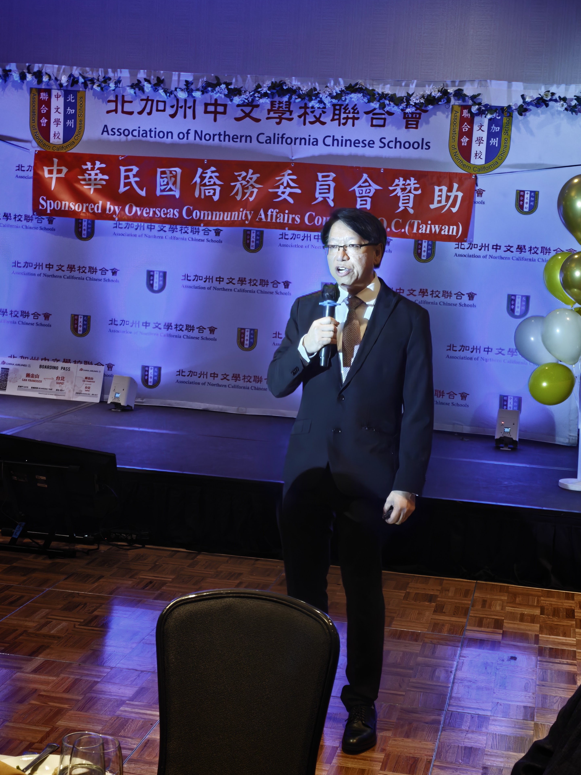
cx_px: 294
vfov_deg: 32.2
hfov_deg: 24.4
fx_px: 1343
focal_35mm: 60
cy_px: 371
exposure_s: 1/60
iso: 160
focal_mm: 6.62
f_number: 1.67
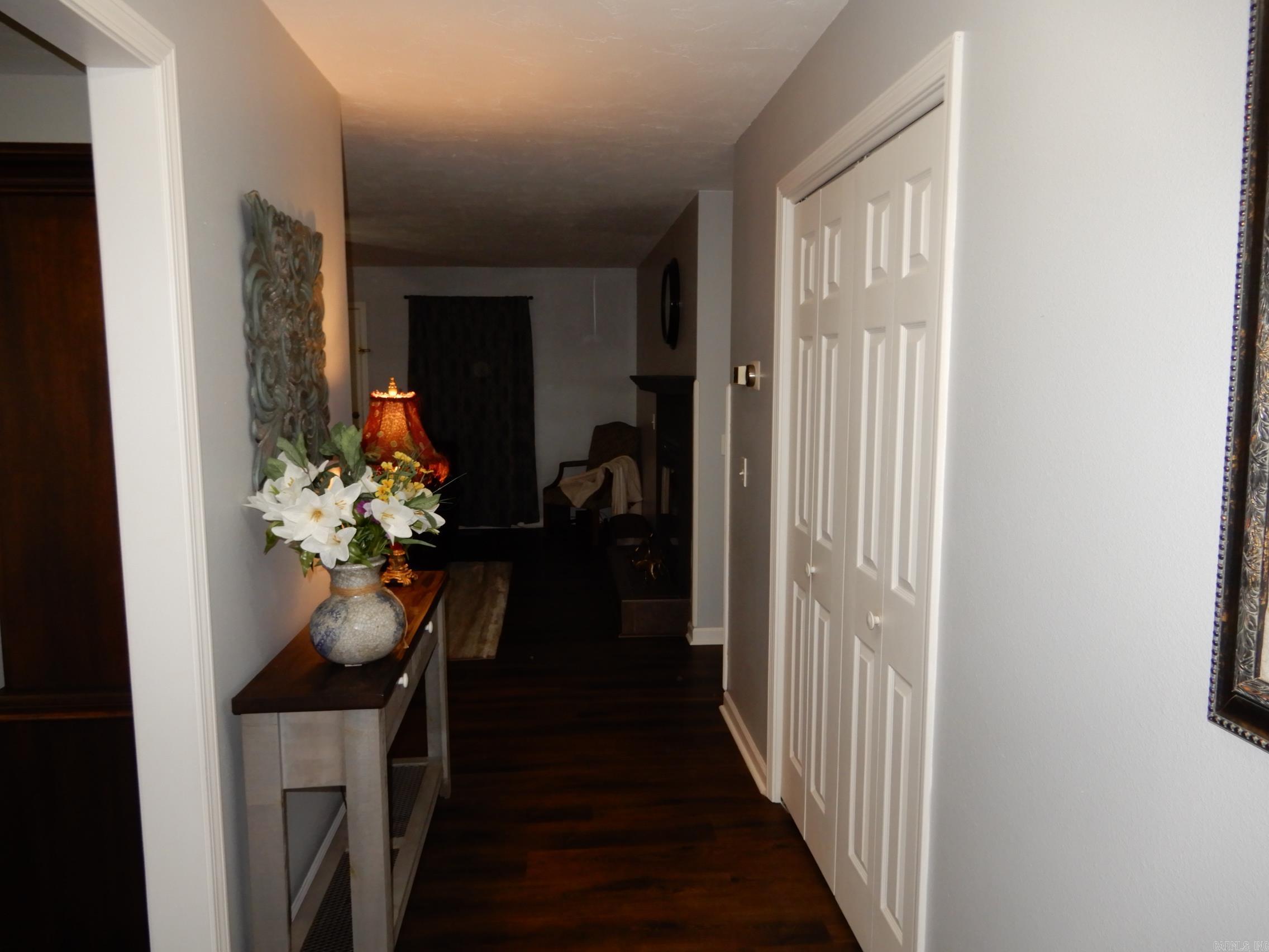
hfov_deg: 71.6
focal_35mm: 24
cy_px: 476
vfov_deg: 56.8
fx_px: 880
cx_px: 634
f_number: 3.4
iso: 200
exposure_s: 1/30
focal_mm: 4.3
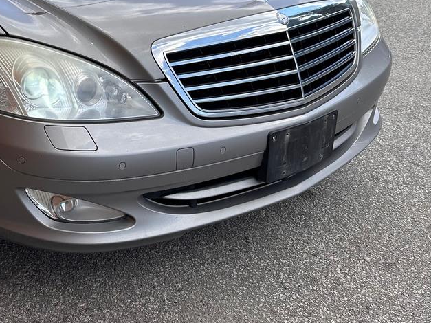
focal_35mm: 49
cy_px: 60
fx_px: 610
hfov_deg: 37.4
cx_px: 82
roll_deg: -1.2
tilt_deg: -18.0
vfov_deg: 28.9
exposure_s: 1/2070
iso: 80
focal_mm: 6.86
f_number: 1.78
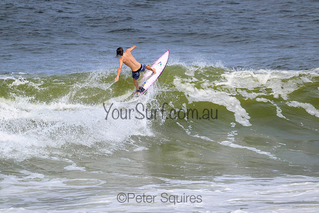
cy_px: 106
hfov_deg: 2.6
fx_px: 7090
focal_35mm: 800
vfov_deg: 1.7
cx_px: 160
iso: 720
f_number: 11
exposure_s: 1/2000
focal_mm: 800
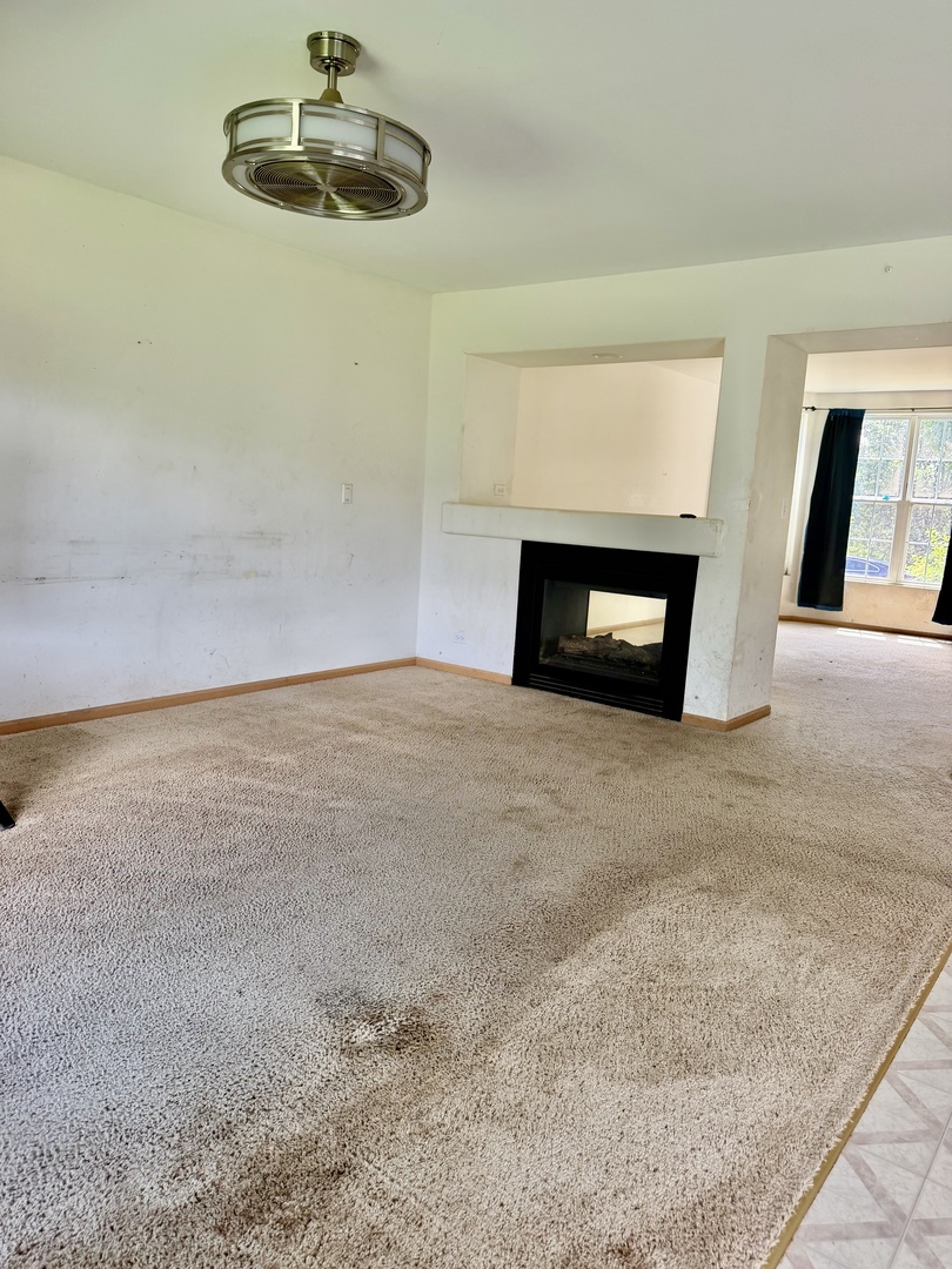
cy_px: 634
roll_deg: -3.0
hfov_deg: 56.8
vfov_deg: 71.6
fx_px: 880
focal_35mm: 24
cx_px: 476
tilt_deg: -9.1
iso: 125
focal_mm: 6.76
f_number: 1.78
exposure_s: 1/120
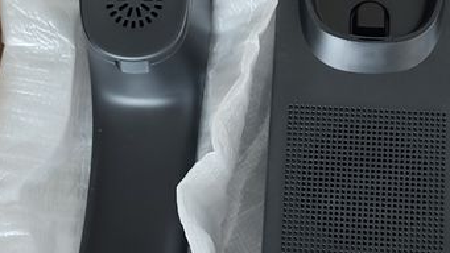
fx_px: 991
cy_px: 178
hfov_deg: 25.6
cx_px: 191
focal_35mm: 83
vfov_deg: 14.5
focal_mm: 4.74
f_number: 1.79
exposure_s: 1/33
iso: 133
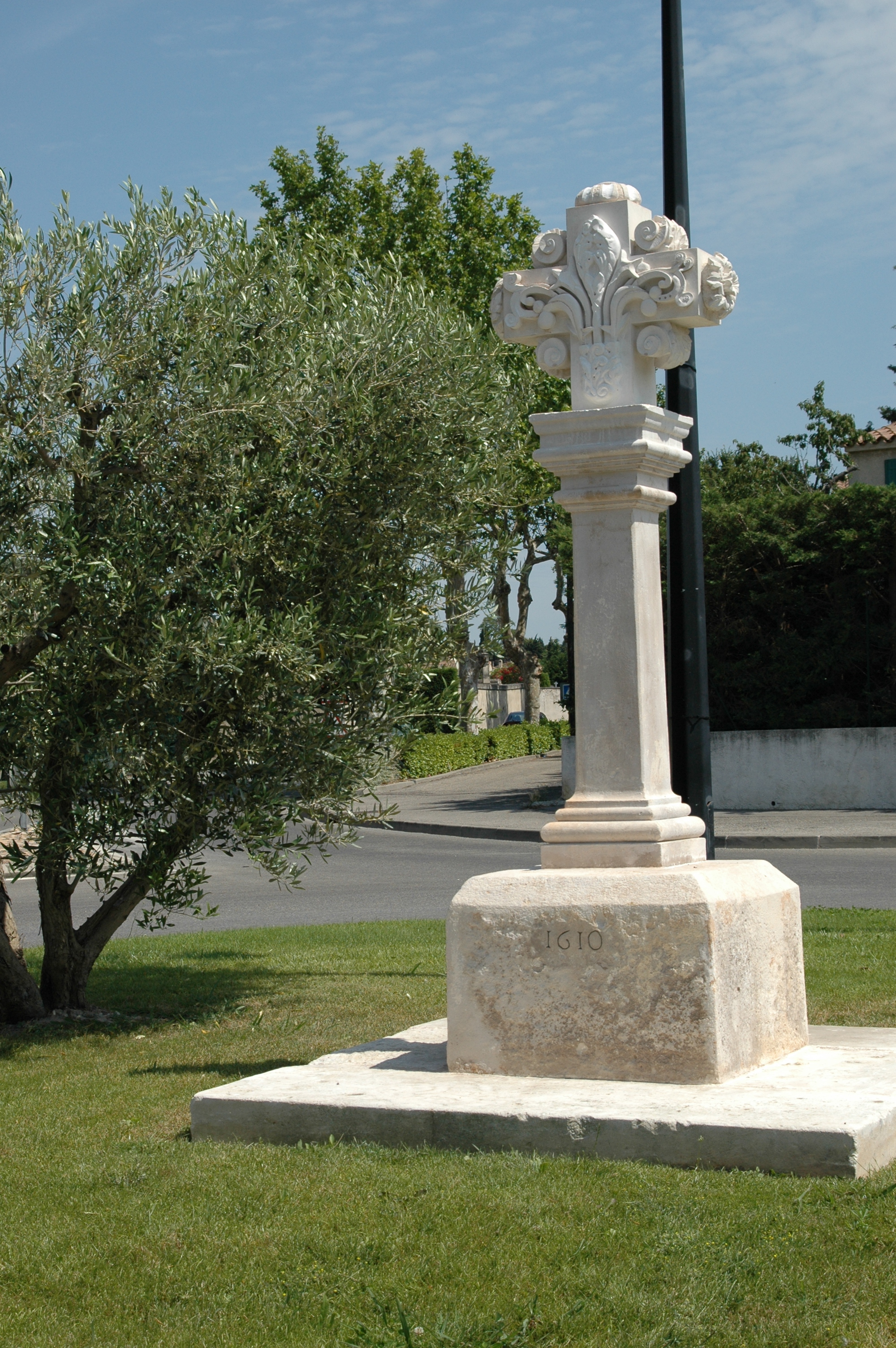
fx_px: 2244
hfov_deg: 22.6
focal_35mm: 60
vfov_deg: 33.4
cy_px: 674
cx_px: 448
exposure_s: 1/400
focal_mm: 40
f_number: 10
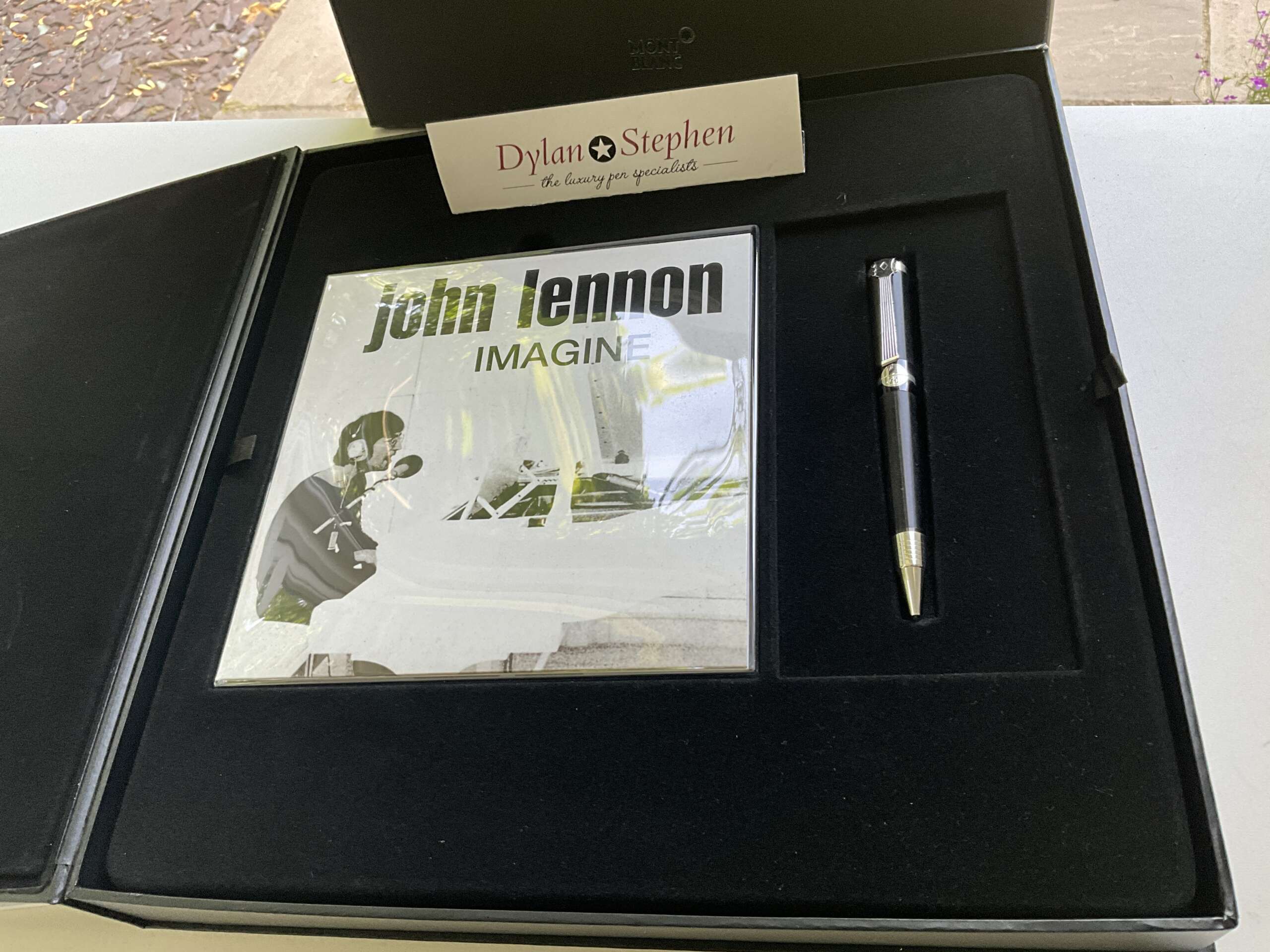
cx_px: 635
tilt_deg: -56.1
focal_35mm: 29
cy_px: 476
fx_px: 1064
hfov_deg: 61.7
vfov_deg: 48.2
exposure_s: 1/115
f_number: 1.8
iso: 64
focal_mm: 3
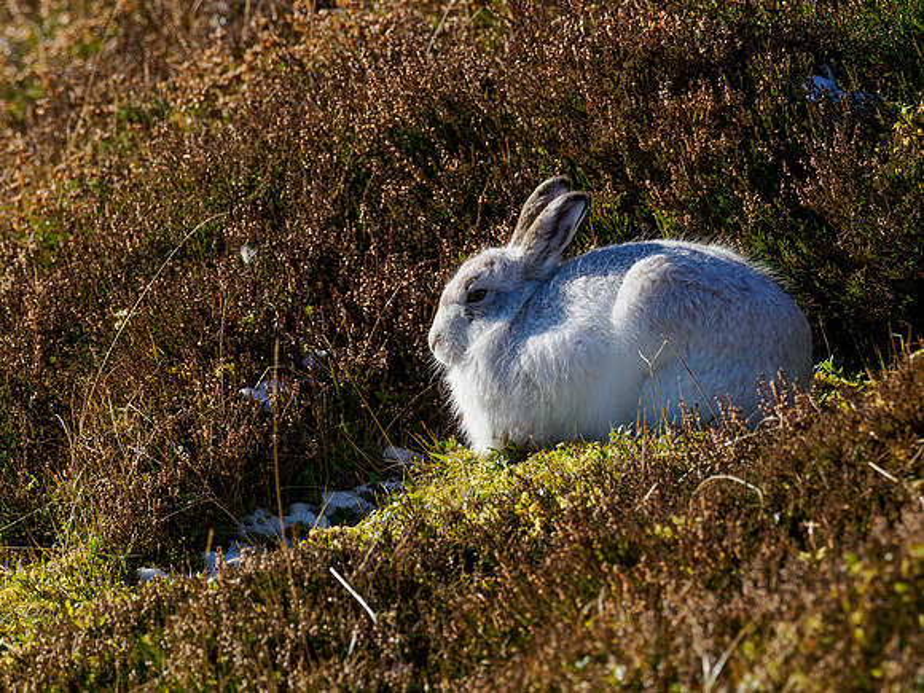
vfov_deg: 1.8
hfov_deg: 2.4
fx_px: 22449
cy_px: 346
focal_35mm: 841
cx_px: 462
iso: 200
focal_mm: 420
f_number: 6.3
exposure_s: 1/500
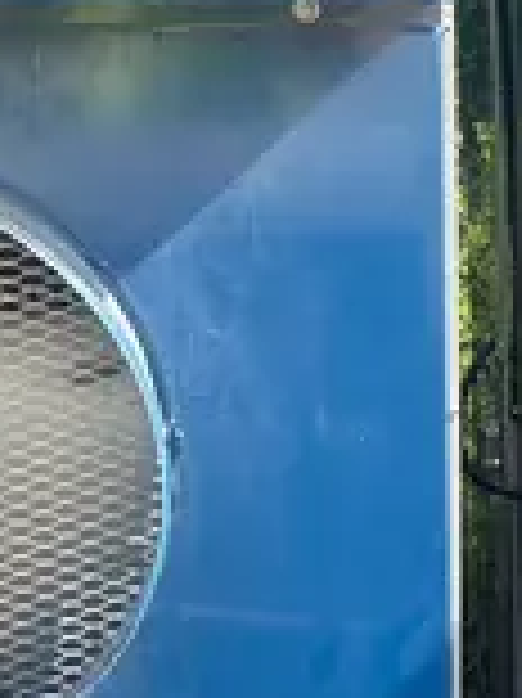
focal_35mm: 123
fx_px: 2476
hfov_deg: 10.7
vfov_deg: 16.0
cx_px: 1156
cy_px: 200
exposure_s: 1/302
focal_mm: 4.2
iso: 32
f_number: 1.6
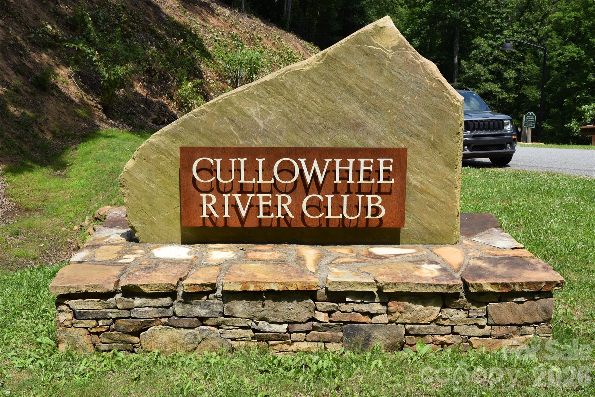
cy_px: 198
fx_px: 744
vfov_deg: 29.9
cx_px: 298
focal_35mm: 45
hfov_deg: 43.6
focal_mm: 30
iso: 200
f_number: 10
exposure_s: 1/400
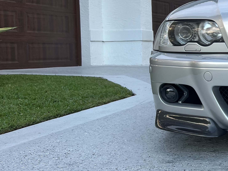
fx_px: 474
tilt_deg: -3.8
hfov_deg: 23.6
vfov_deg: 20.4
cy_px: 76
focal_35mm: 72
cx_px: 303
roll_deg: +0.1
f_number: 1.5
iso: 50
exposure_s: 1/121
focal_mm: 5.7
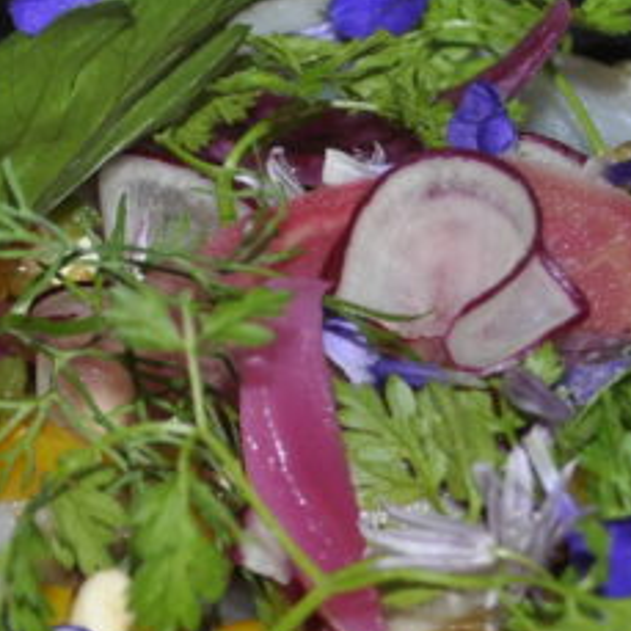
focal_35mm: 211
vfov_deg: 8.3
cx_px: 245
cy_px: 504
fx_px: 4352
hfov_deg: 8.3
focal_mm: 38
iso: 800
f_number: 5
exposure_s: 1/60
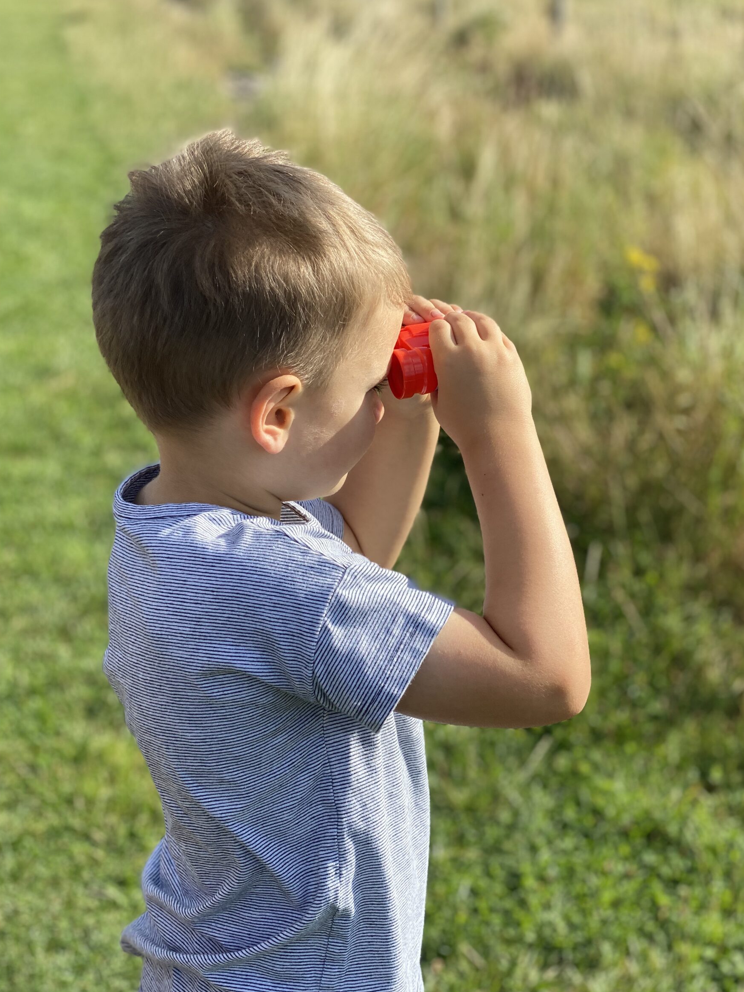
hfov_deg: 25.7
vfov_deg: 33.8
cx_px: 341
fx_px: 1633
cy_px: 481
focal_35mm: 57
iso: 20
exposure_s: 1/940
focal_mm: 6
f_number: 2
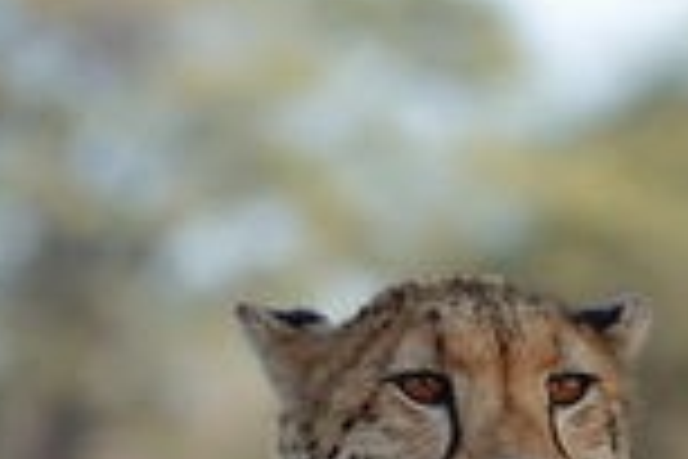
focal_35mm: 2067
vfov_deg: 0.7
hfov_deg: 1.0
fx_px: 39500
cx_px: 472
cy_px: 569
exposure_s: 1/250
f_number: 4
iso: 100
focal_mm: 180.69
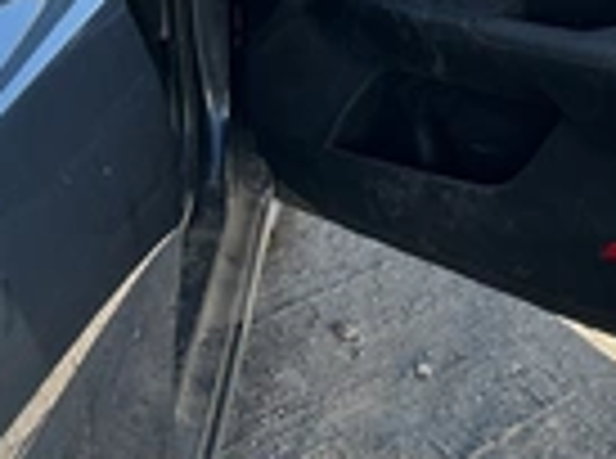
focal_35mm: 82
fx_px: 1455
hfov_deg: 23.7
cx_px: 180
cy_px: -63
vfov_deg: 17.2
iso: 25
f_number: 1.8
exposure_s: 1/409
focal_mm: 3
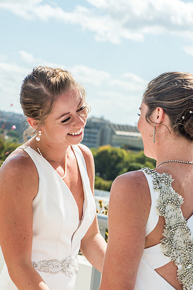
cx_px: 96
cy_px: 145
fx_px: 844
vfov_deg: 19.5
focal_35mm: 105
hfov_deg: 13.0
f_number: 4.5
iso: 200
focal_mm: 105
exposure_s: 1/500
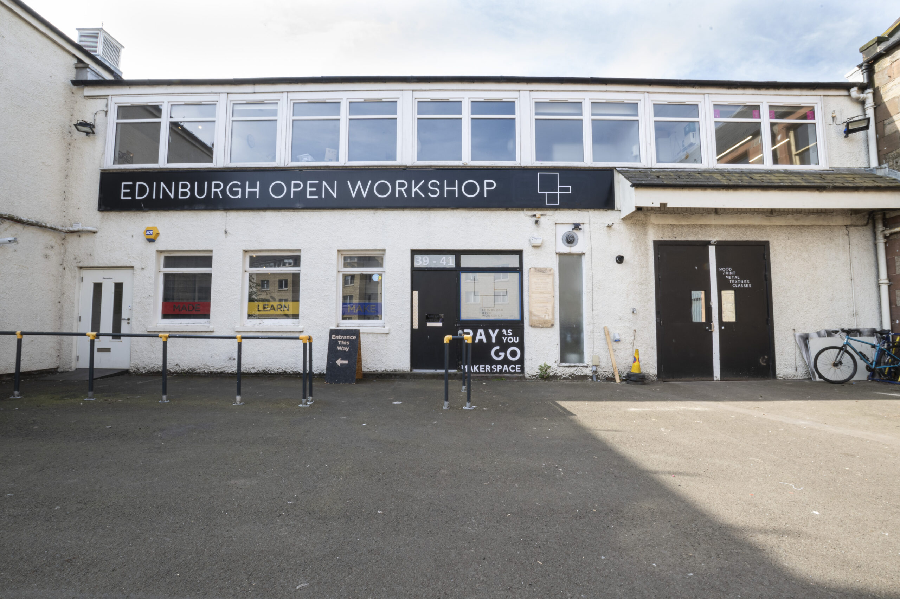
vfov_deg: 77.3
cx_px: 450
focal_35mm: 15
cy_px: 300
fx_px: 375
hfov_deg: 100.4
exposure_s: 1/5
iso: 100
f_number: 22
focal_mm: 10
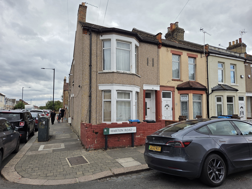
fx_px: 167
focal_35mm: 23
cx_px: 126
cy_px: 94
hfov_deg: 73.9
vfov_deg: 58.9
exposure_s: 1/5000
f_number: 1.8
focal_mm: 5.4
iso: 80
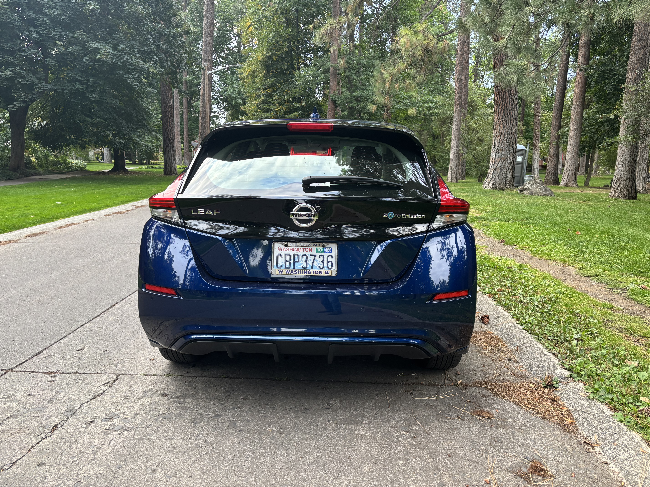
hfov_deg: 67.3
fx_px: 488
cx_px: 325
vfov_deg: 53.1
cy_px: 244
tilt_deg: -8.9
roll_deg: -1.2
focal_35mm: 26
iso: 125
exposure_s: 1/103
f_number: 1.6
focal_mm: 5.96
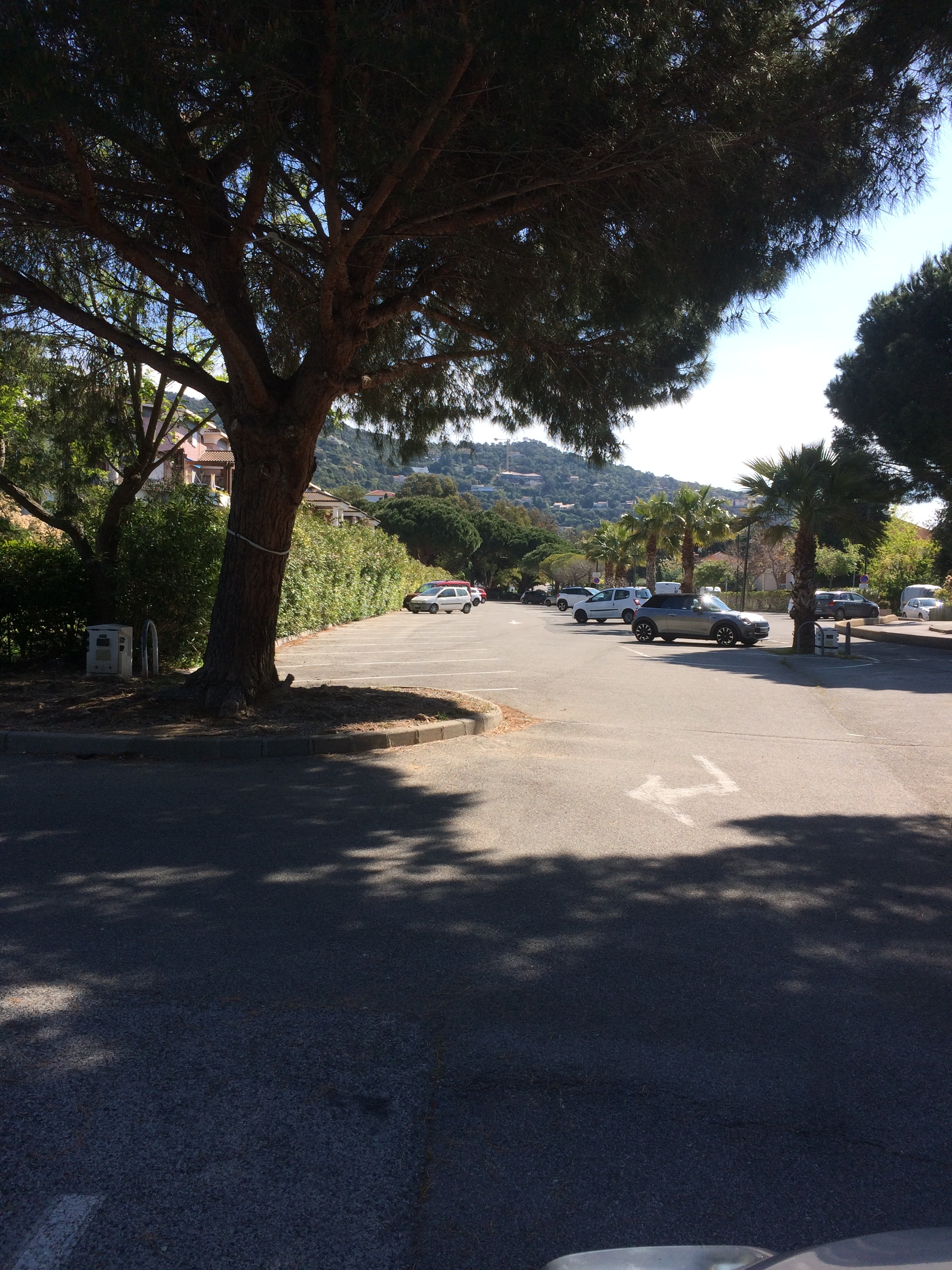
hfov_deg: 48.2
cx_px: 476
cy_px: 635
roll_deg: -1.4
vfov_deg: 61.7
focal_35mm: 29
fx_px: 1063
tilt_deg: -6.5
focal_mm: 4.15
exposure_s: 1/1244
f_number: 2.2
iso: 32
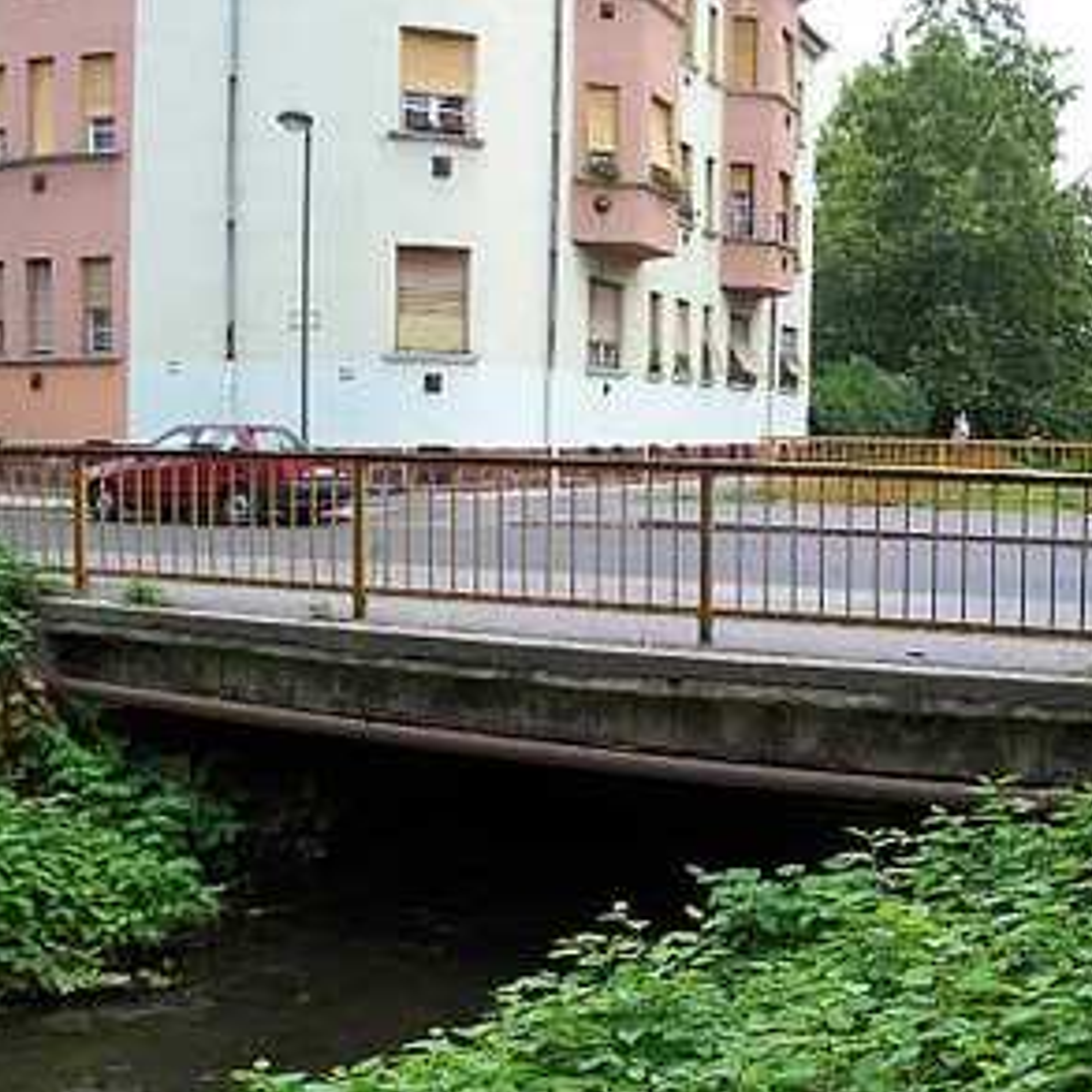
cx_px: 667
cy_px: 552
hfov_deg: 40.7
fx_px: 1463
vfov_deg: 40.9
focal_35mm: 41
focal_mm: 5.6
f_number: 5.6
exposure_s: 1/125
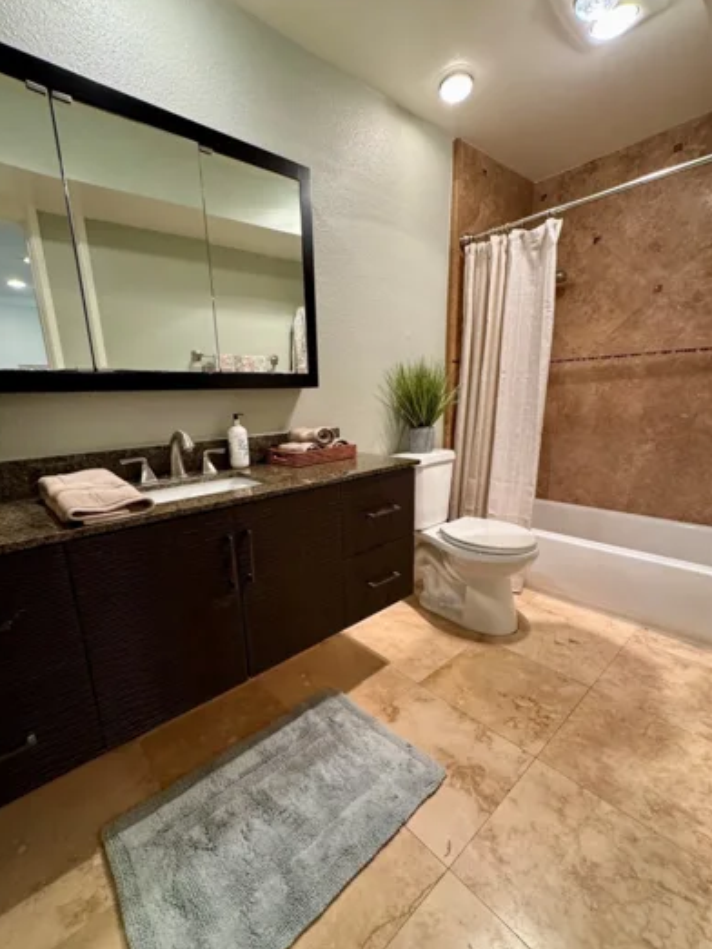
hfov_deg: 81.6
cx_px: 332
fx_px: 412
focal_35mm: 15
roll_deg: +2.1
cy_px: 499
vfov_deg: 98.1
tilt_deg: -14.6
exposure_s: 1/120
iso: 320
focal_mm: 2.22
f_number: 2.2
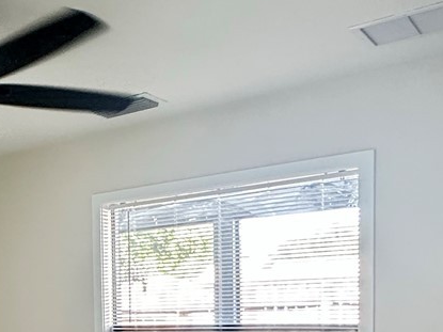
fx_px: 691
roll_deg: +2.0
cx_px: -116
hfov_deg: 29.4
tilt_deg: -2.9
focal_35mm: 54
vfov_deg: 25.4
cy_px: 350
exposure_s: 1/60
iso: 320
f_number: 2.2
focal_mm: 2.22
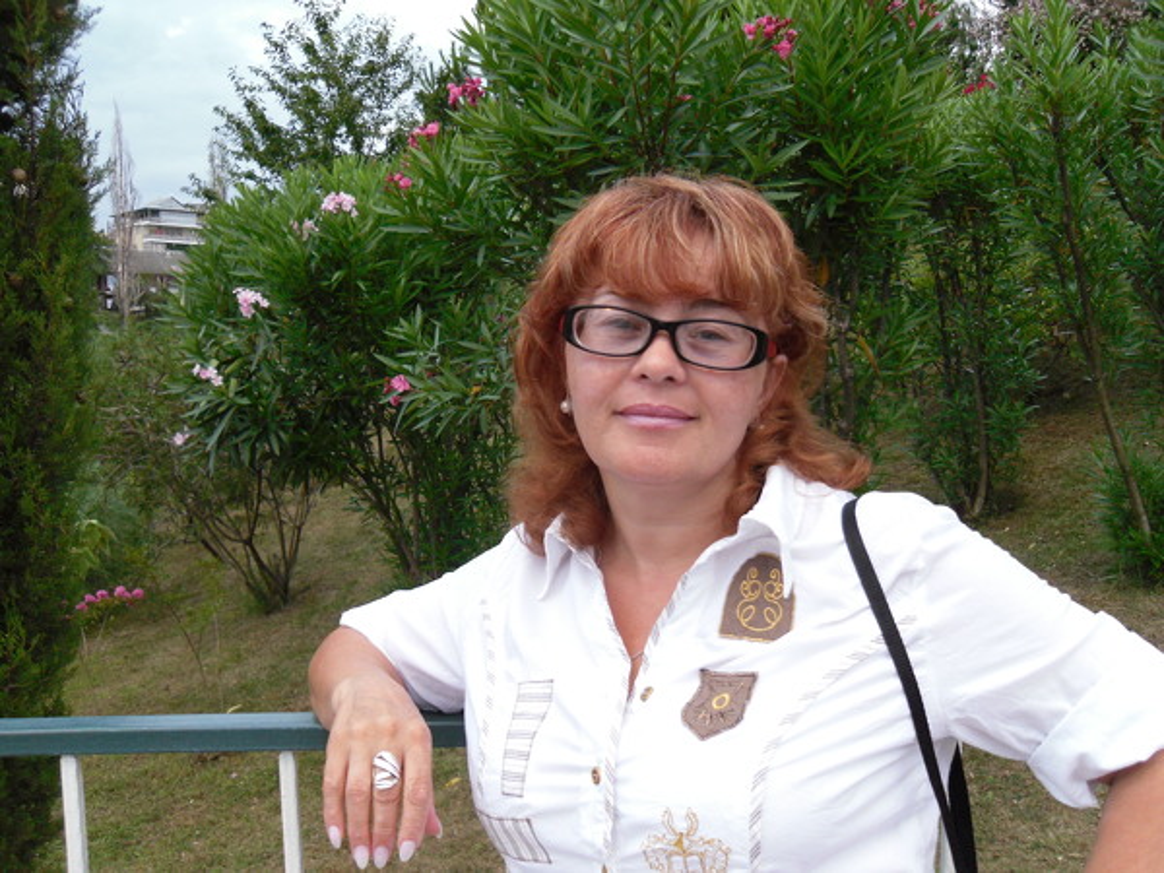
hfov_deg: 54.0
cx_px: 582
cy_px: 436
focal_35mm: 34
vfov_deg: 41.8
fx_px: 1143
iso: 200
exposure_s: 1/45
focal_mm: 6
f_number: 2.8
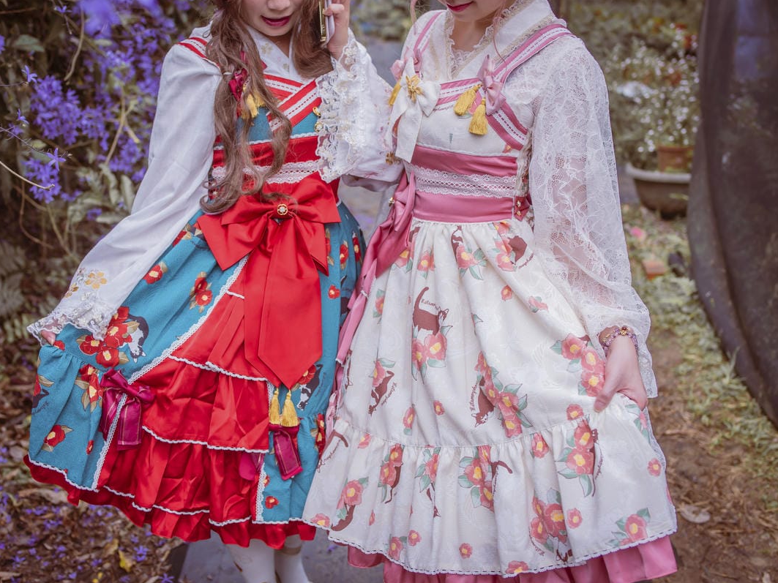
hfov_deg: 48.9
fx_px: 854
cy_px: 292
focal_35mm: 38
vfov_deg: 37.7
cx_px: 354
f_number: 3.5
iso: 50
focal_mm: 35
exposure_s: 1/640
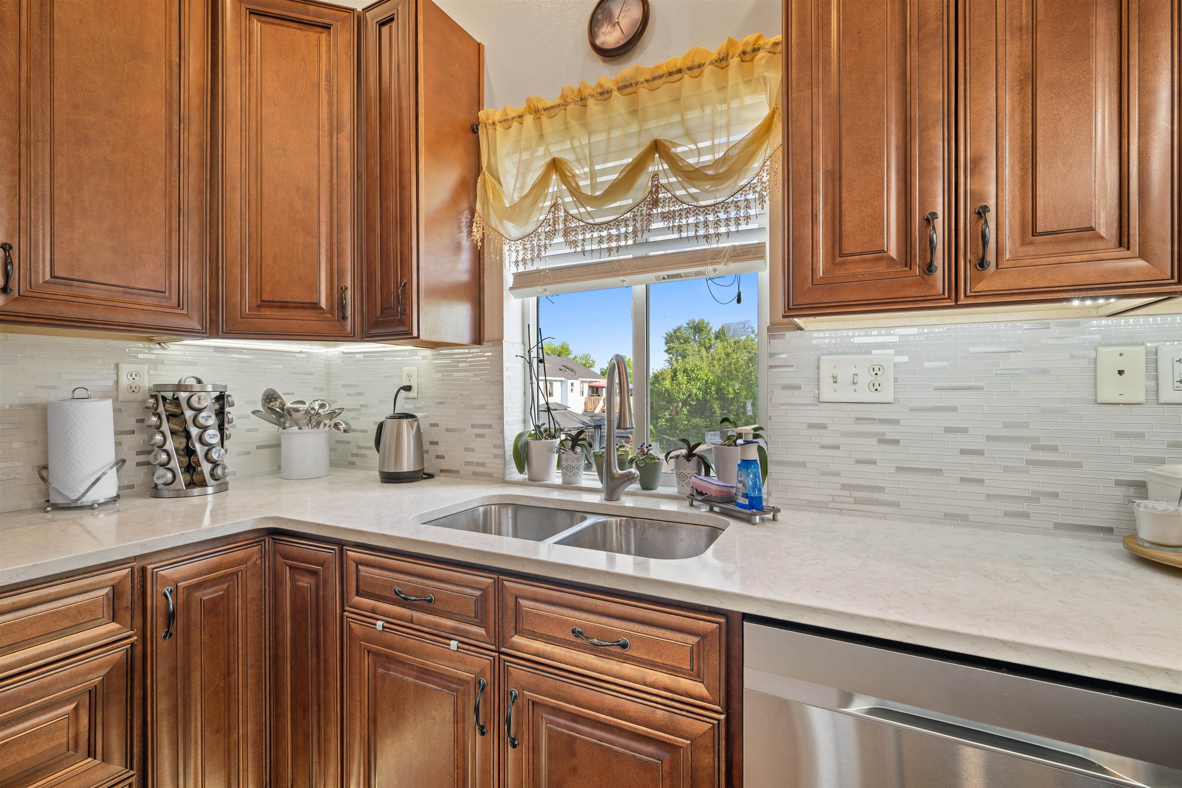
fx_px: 525
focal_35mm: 16
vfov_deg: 73.7
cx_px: 591
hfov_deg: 96.7
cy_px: 394
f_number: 8
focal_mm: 16
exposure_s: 1/1.67
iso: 100
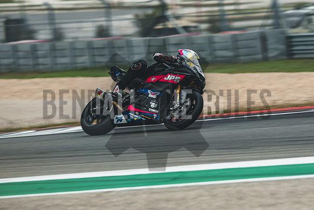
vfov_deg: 3.7
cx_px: 194
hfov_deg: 5.6
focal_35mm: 370
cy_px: 130
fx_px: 3231
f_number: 4.5
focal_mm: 200
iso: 160
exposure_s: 1/250
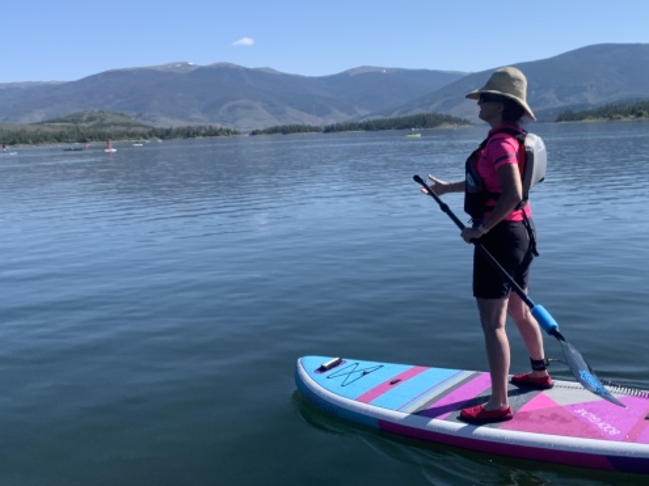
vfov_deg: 34.3
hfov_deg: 43.4
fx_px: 787
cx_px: 488
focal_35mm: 42
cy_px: 250
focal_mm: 4.25
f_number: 1.8
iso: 25
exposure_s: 1/2208
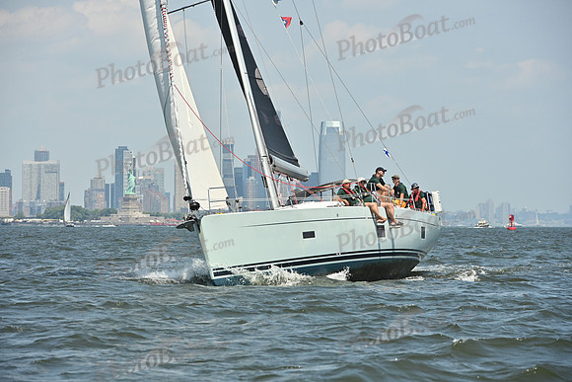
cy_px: 191
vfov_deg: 6.9
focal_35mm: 200
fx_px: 3178
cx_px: 286
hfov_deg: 10.3
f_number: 10
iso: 320
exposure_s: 1/1250
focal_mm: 200
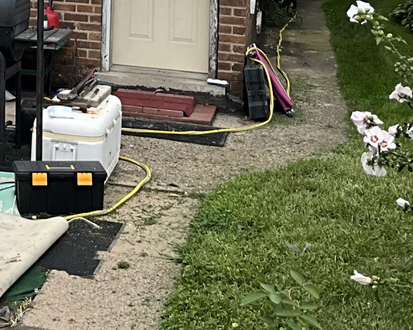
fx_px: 1222
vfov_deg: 14.2
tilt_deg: +2.7
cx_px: -19
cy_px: -197
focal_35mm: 100
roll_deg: -1.5
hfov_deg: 18.6
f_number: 1.8
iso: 25
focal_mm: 3
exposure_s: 1/804
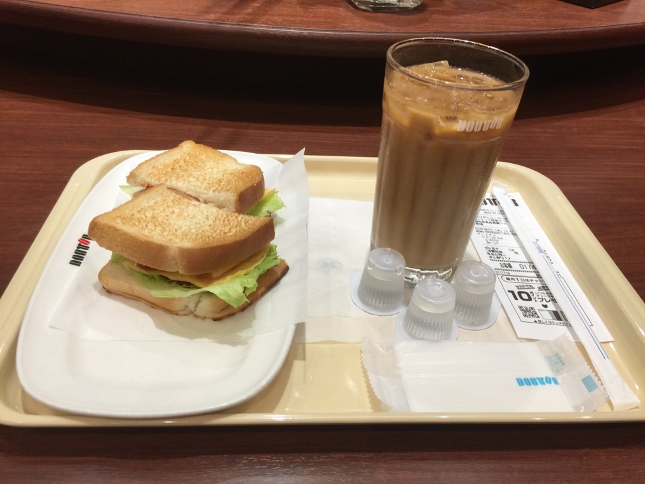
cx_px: 322
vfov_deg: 48.2
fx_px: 540
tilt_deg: -36.3
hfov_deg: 61.7
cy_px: 242
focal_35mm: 29
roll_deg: -4.4
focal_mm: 4.15
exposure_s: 1/30
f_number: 2.2
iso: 40
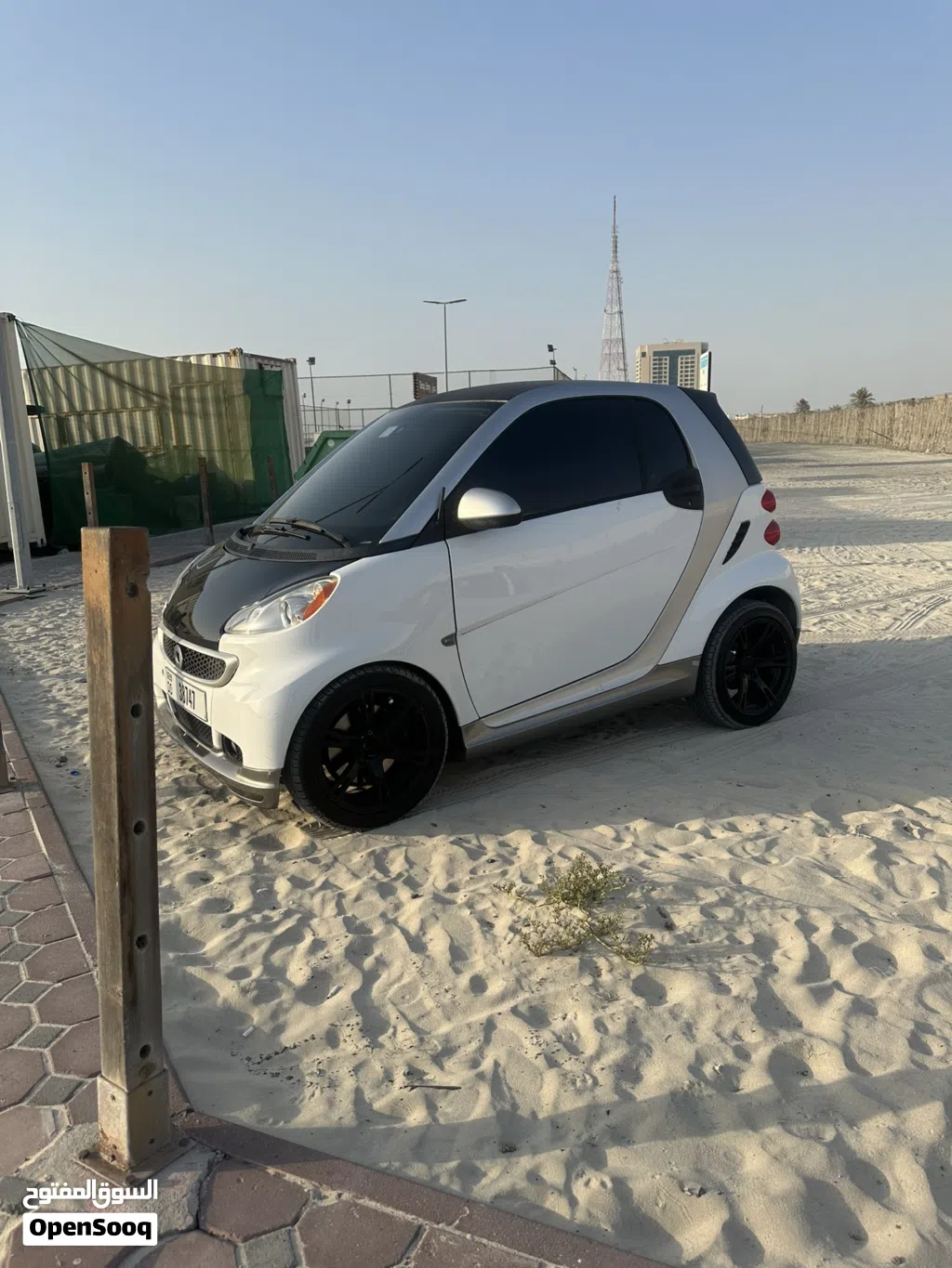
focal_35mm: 24
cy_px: 634
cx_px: 476
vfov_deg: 71.6
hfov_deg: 56.8
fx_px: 880
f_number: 1.78
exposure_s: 1/2882
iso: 80
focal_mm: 6.86
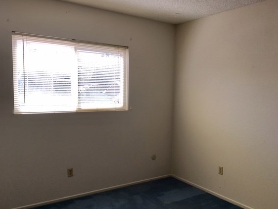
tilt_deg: -6.5
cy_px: 116
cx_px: 157
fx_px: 265
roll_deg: -1.3
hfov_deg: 55.2
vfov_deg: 42.9
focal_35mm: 33
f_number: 2.2
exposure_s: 1/129
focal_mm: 4.15
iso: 25
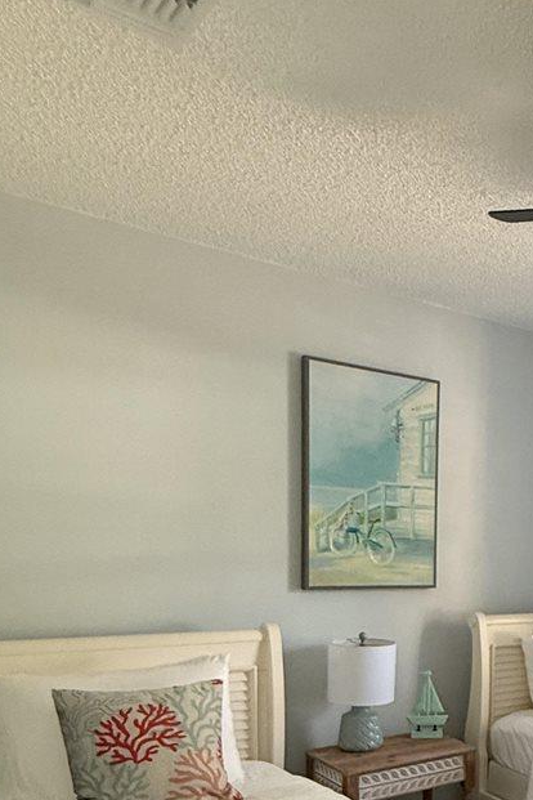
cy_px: 635
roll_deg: -2.4
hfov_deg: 32.0
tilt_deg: -6.1
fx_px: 799
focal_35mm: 36
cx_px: 603
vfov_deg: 50.1
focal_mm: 2.22
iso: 320
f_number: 2.2
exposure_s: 1/71
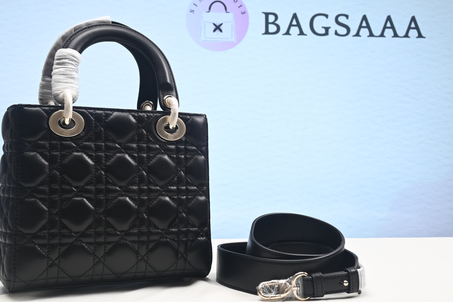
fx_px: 579
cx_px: 205
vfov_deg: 29.3
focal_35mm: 46
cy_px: 136
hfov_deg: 42.7
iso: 100
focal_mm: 39
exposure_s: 1/2
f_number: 16
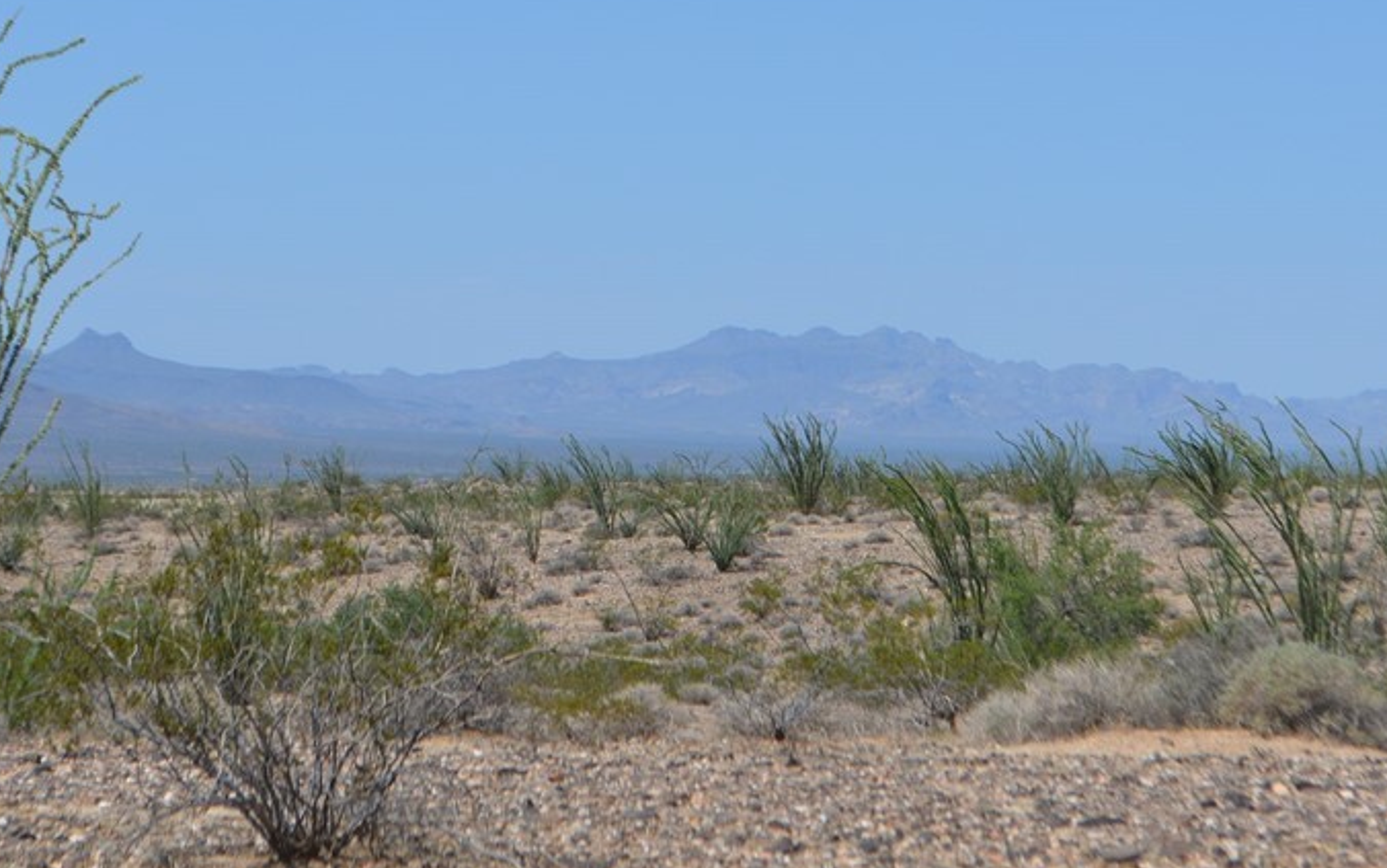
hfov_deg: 15.5
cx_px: 751
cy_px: 318
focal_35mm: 135
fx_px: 5098
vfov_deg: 9.7
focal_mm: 55
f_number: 7.1
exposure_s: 1/2000
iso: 400
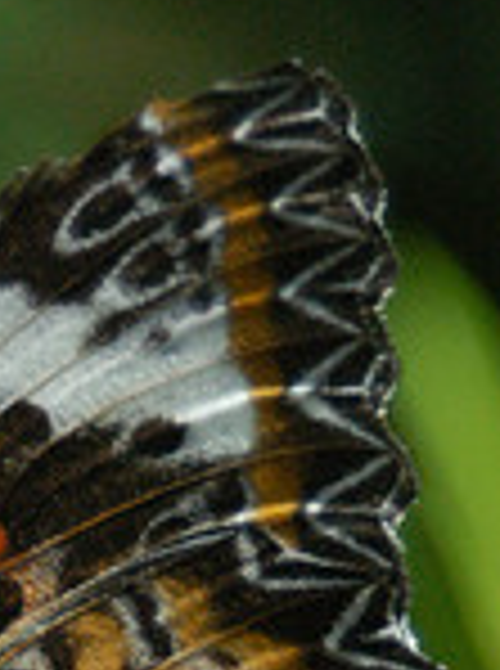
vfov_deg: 5.7
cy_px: 760
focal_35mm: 349
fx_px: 6750
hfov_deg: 4.2
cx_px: 16
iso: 1100
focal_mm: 80
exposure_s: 1/750
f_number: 5.6
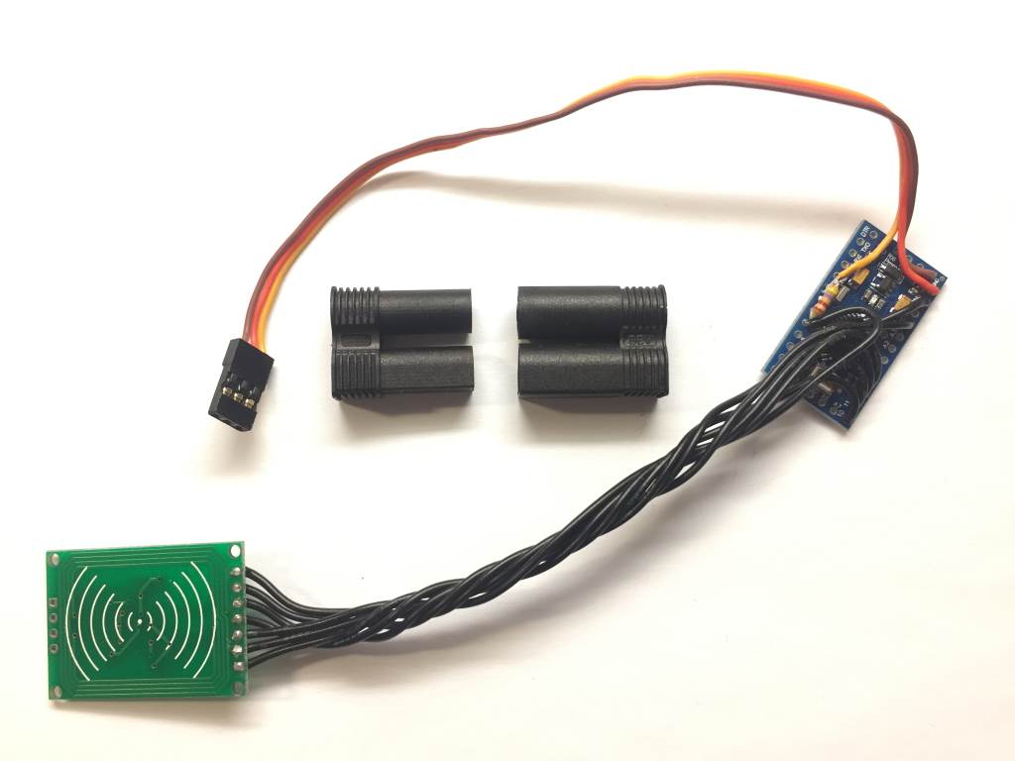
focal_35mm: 29
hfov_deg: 61.7
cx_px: 508
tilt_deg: -84.9
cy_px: 380
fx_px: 850
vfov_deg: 48.2
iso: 125
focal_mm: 4.15
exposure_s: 1/33
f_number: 2.2
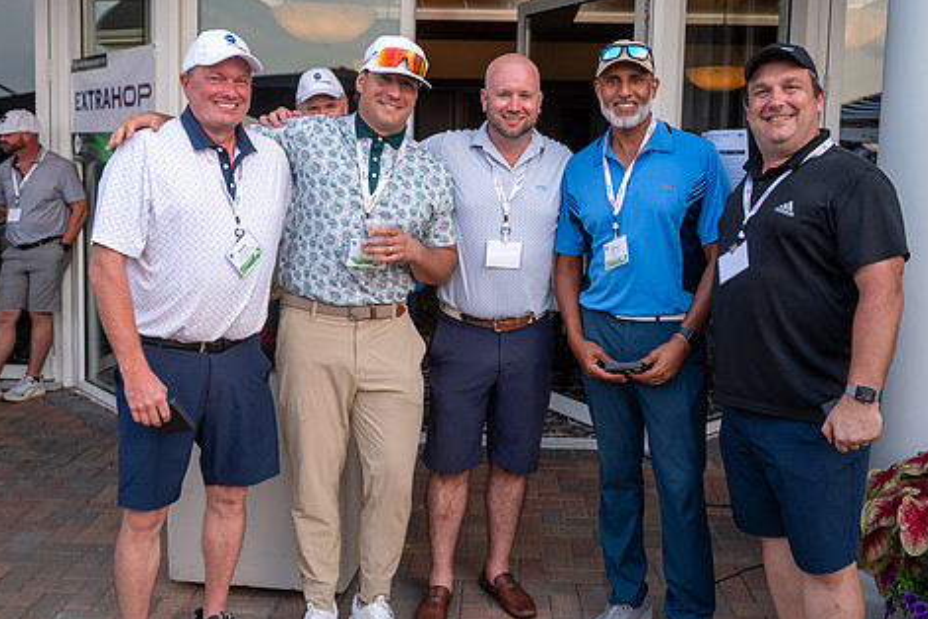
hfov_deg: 51.9
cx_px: 467
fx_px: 954
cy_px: 250
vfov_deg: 35.8
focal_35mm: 37
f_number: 4
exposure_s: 1/500
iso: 500
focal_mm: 30
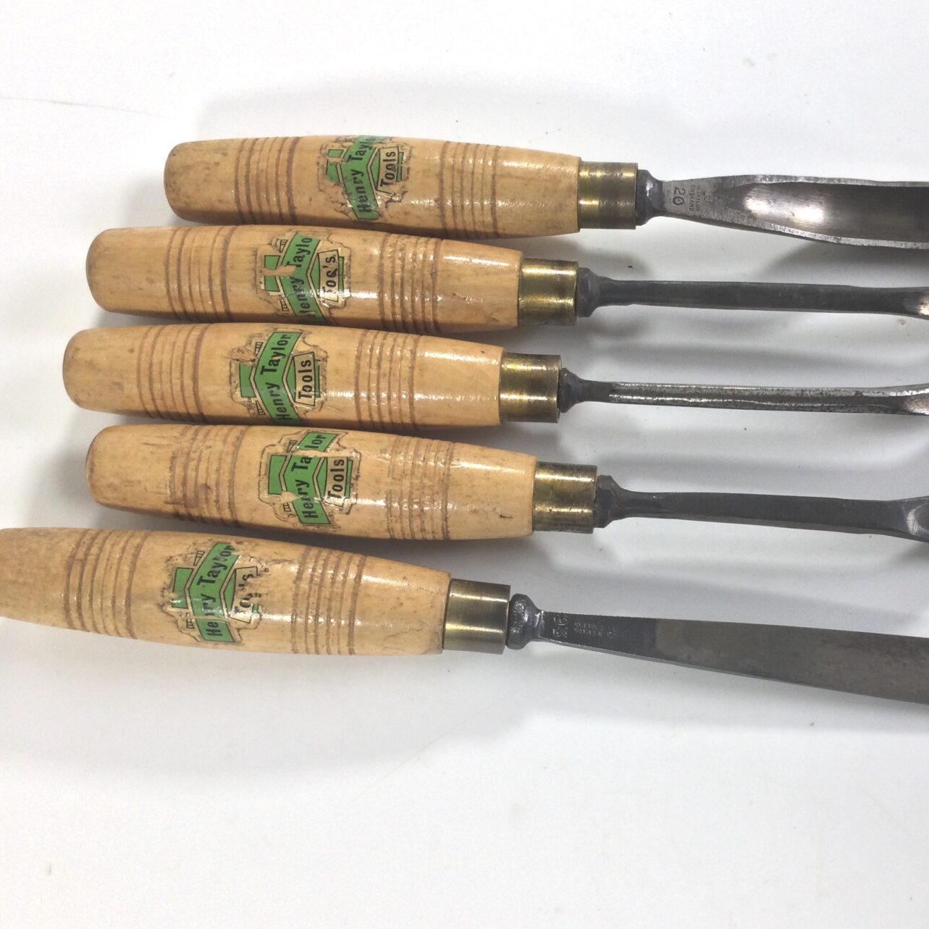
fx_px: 1245
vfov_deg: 40.9
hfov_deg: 40.6
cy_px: 464
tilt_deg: -74.0
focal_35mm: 41
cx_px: 596
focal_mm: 3.3
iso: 32
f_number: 2.4
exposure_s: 1/100
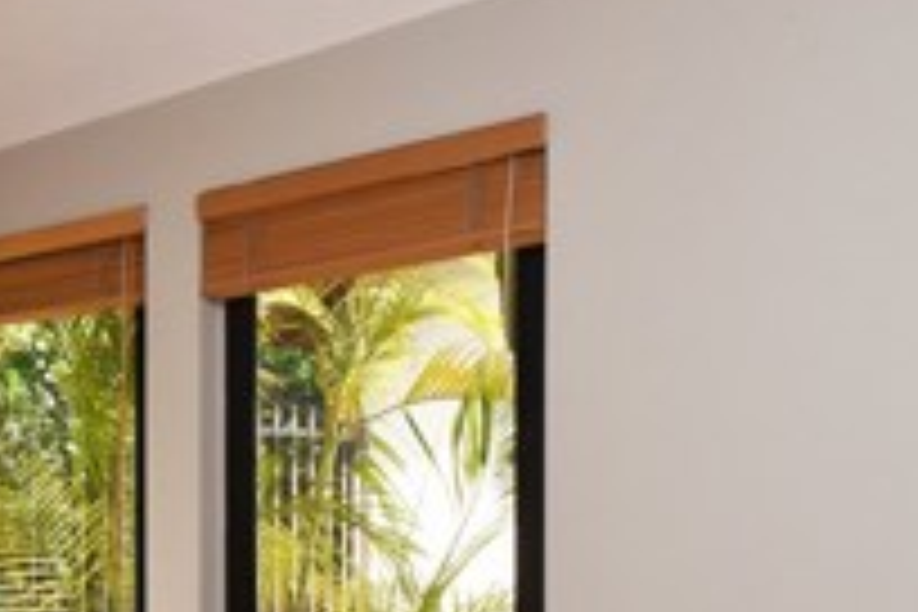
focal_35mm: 47
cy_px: 610
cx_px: 99
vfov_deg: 27.1
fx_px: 1198
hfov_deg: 39.1
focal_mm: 10
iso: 1000
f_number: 8
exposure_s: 1/250
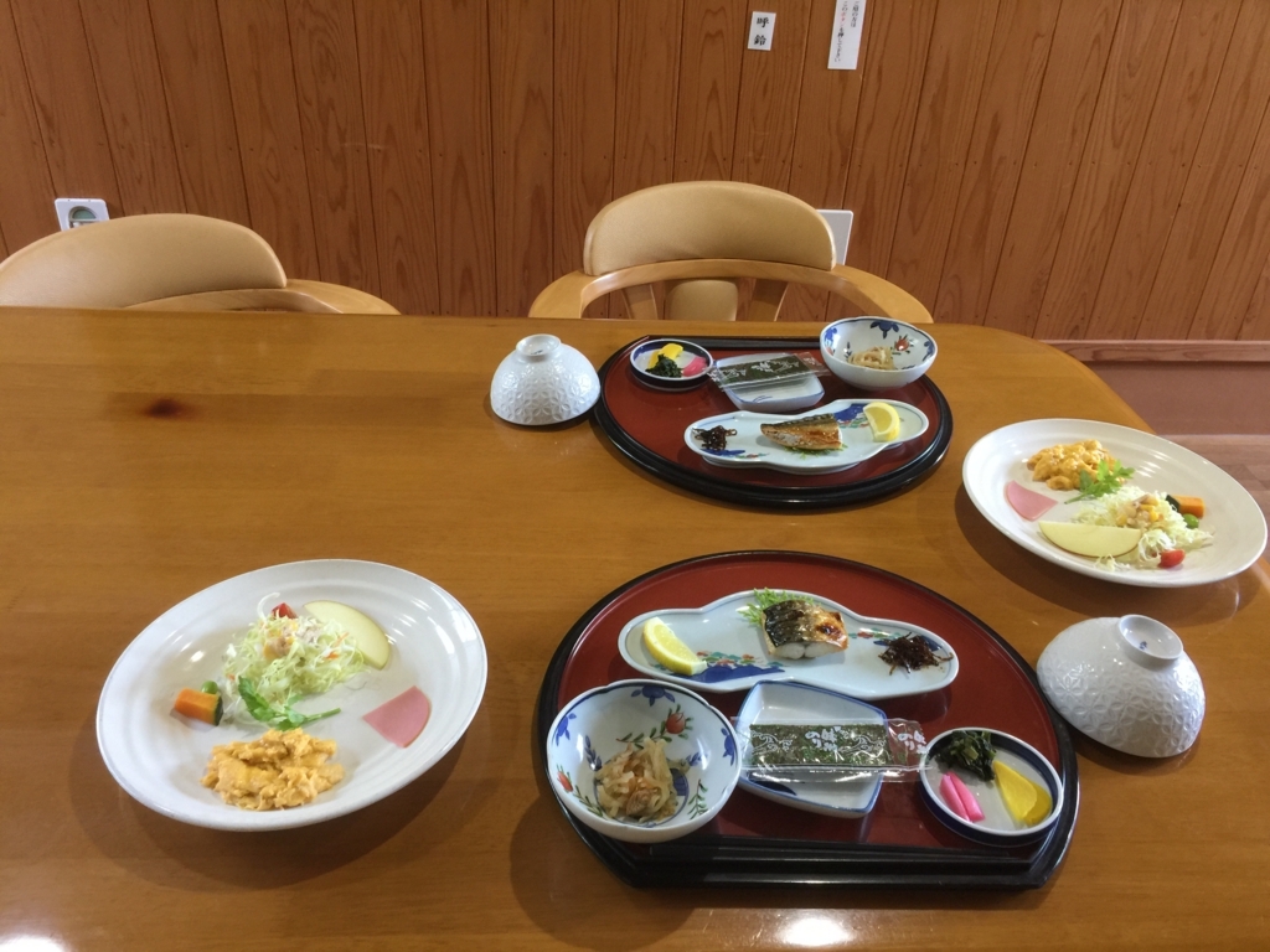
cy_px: 476
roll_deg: -2.0
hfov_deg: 61.7
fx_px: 1064
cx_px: 635
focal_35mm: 29
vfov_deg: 48.2
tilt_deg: -33.9
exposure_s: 1/15
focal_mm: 4.15
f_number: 2.2
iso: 50
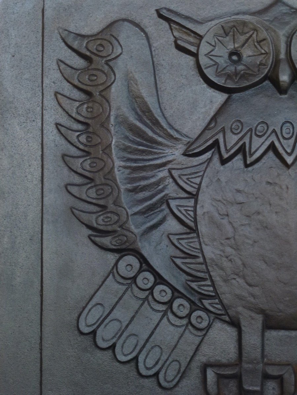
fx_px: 652
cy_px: 198
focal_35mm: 57
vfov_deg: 33.8
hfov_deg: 25.7
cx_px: 148
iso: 200
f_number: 4.4
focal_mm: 10.1
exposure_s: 1/40
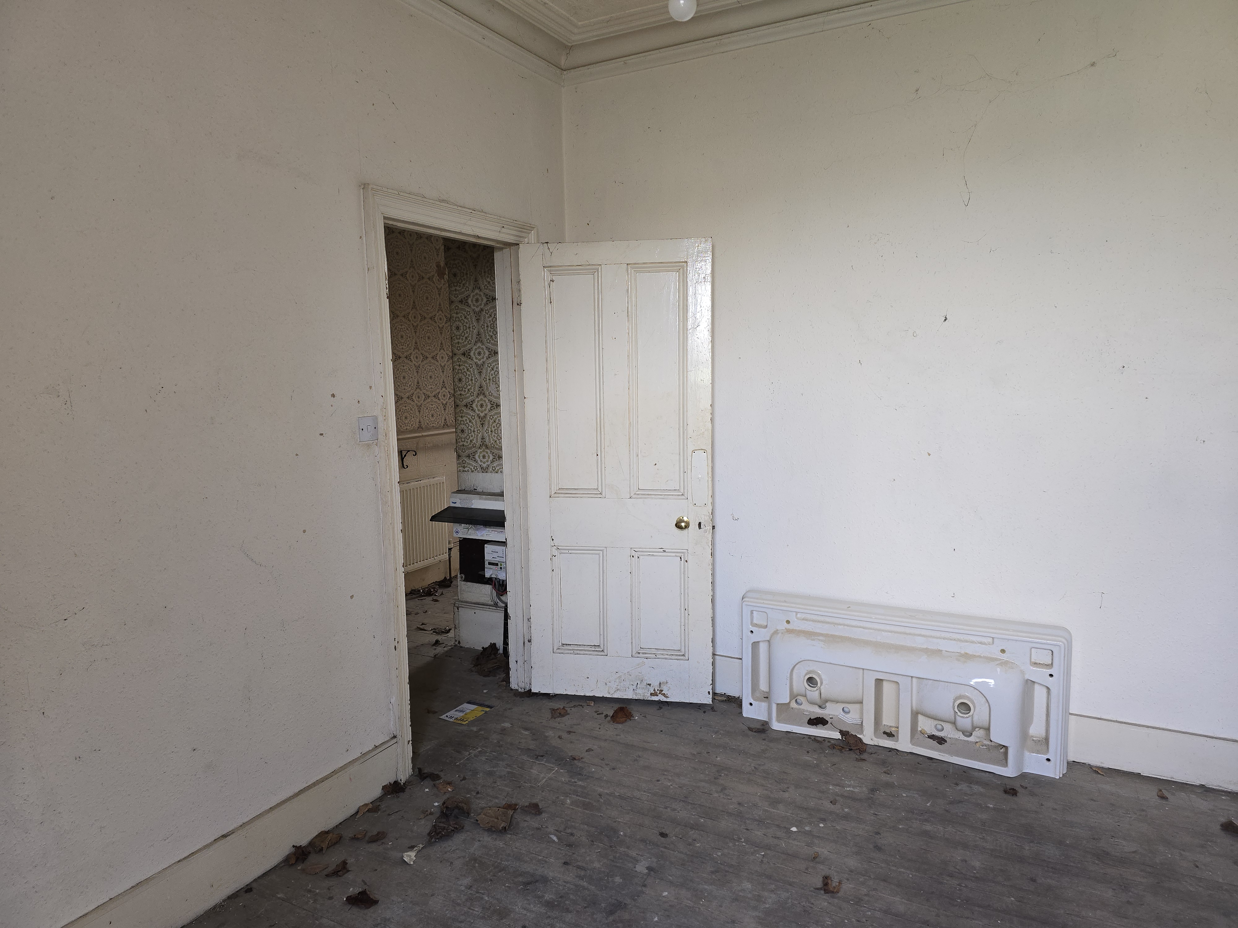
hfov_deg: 73.9
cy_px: 464
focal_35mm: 23
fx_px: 823
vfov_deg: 58.9
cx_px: 619
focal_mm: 6.3
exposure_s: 1/50
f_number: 1.7
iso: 64
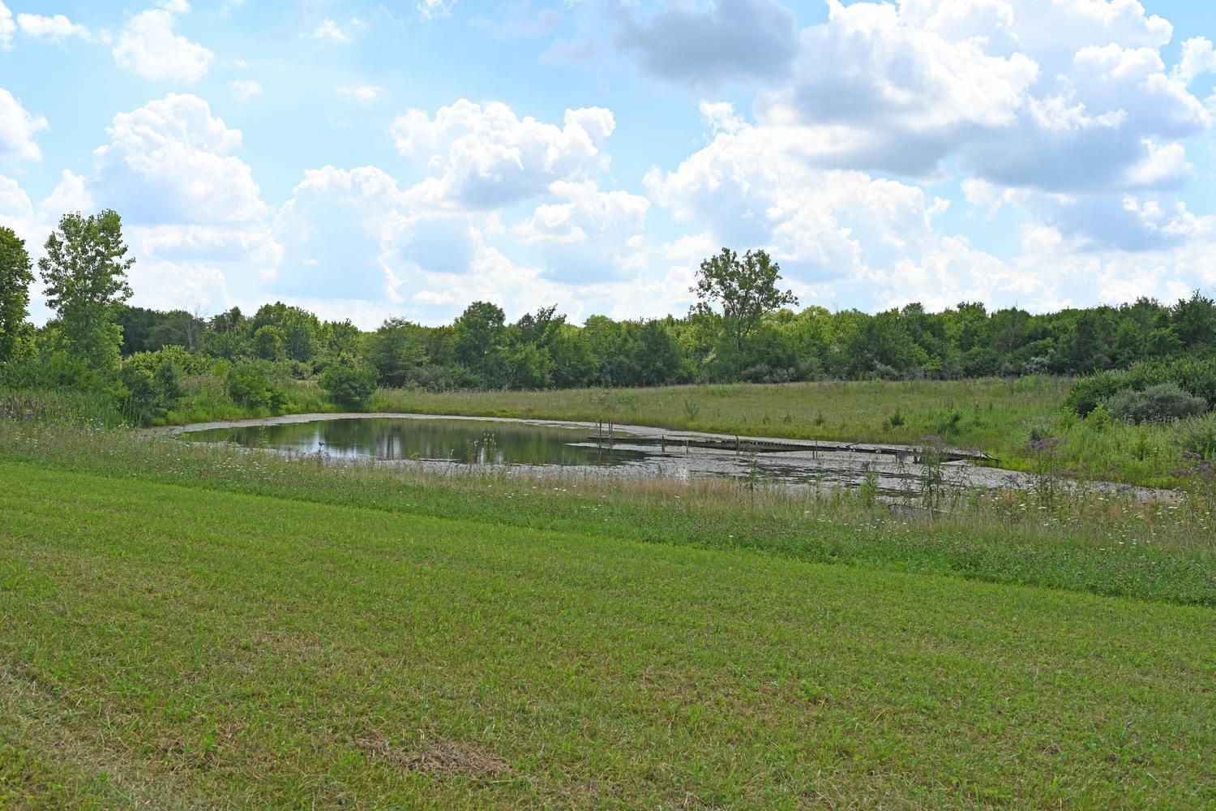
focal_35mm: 30
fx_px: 1013
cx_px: 608
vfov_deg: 43.6
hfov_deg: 61.9
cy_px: 406
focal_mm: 30
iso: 100
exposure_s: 1/400
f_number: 7.1
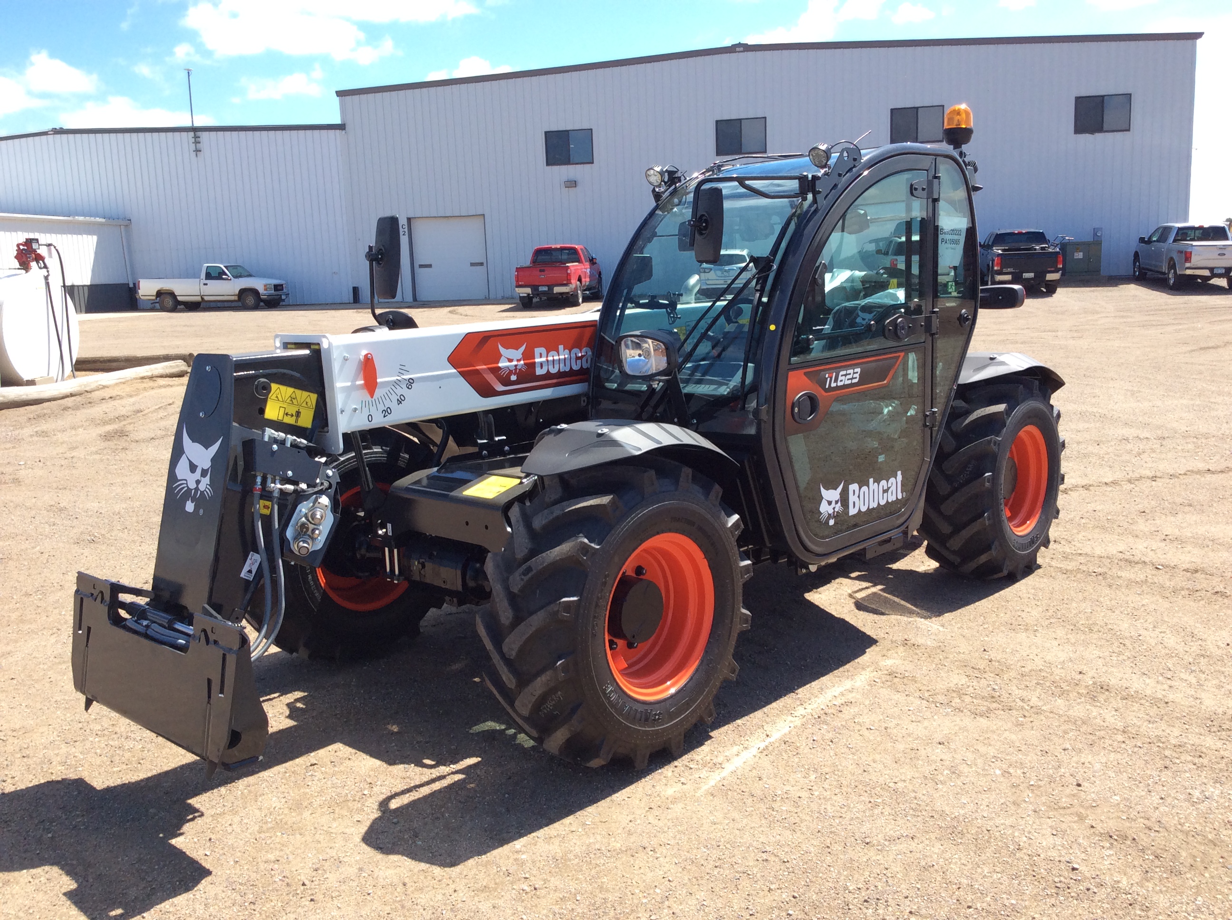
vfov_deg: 44.1
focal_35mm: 32
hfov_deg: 56.9
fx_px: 1137
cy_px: 460
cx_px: 616
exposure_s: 1/805
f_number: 2.4
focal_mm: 3.3
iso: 32
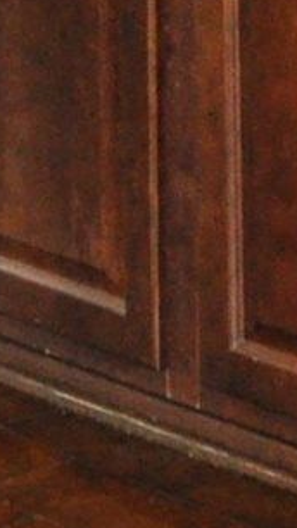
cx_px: -102
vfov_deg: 7.0
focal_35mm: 284
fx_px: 3978
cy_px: -887
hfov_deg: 4.3
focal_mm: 18
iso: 800
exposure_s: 1/60
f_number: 4
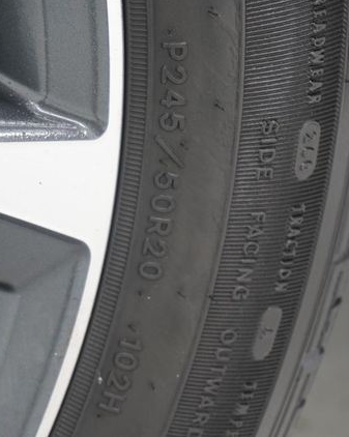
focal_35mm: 104
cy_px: 217
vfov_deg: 18.5
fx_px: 1344
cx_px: 110
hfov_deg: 14.8
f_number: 5.6
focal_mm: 49
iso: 640
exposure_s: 1/80
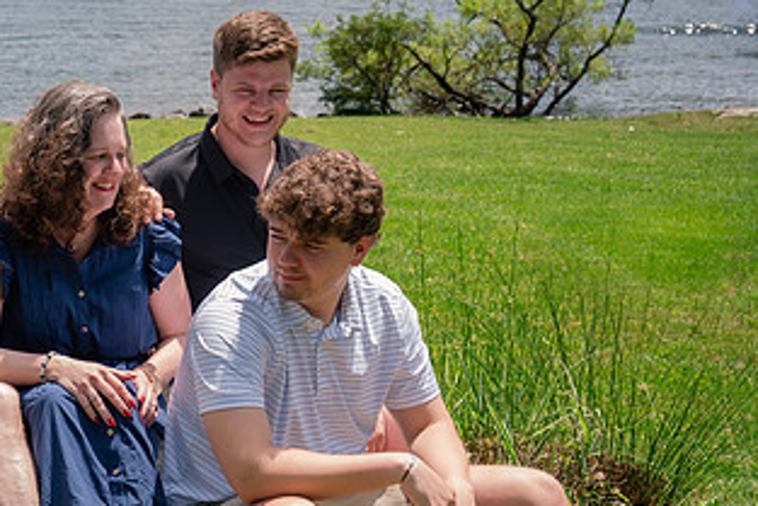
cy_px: 439
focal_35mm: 75
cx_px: 33
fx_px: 1580
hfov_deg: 25.8
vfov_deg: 18.0
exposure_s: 1/250
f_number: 5
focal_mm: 37
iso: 50
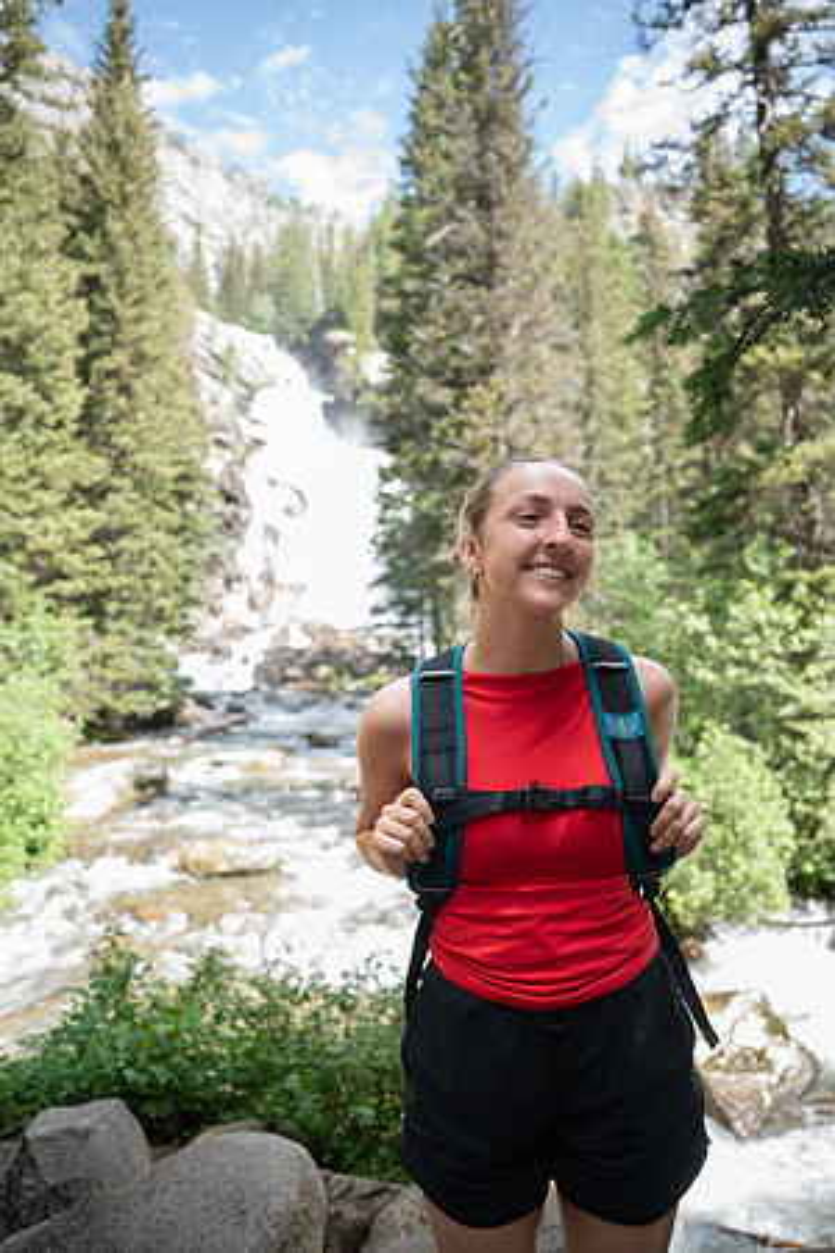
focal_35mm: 24
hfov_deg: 53.1
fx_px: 835
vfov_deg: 73.7
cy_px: 626
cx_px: 418
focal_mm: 24
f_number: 2.8
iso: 250
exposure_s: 1/400
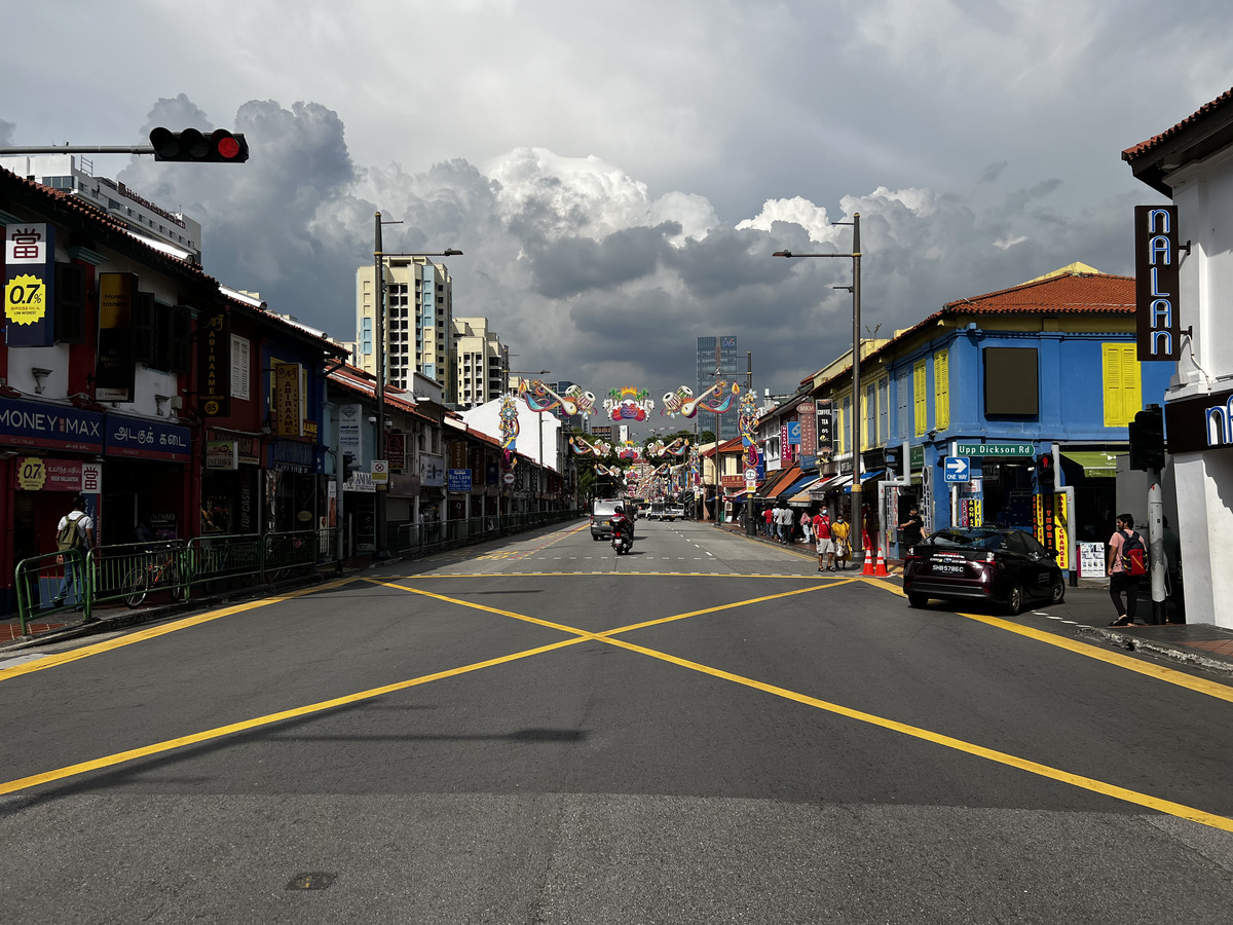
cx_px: 616
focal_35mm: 26
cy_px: 462
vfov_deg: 53.1
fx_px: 926
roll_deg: -0.1
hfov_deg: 67.3
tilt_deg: +3.0
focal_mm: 5.7
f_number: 1.5
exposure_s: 1/8000
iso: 50
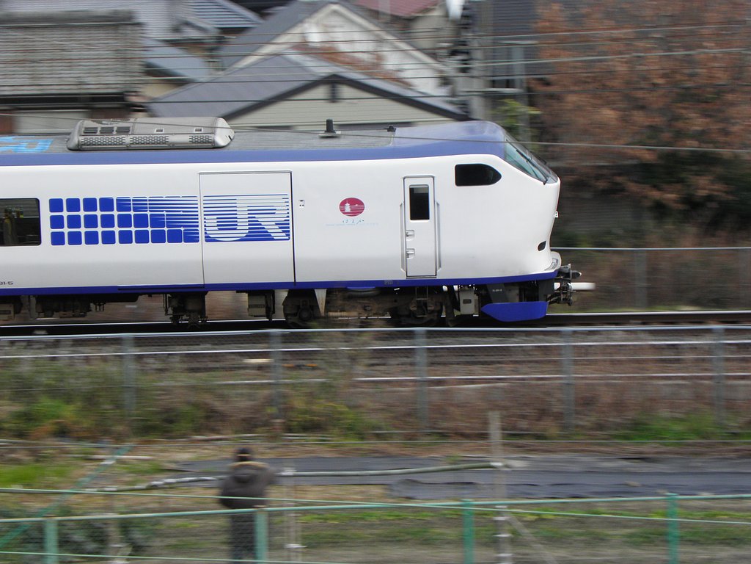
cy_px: 282
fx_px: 3623
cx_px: 376
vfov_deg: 8.9
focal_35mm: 167
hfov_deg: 11.8
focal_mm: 29.72
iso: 125
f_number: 4.4
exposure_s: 1/160
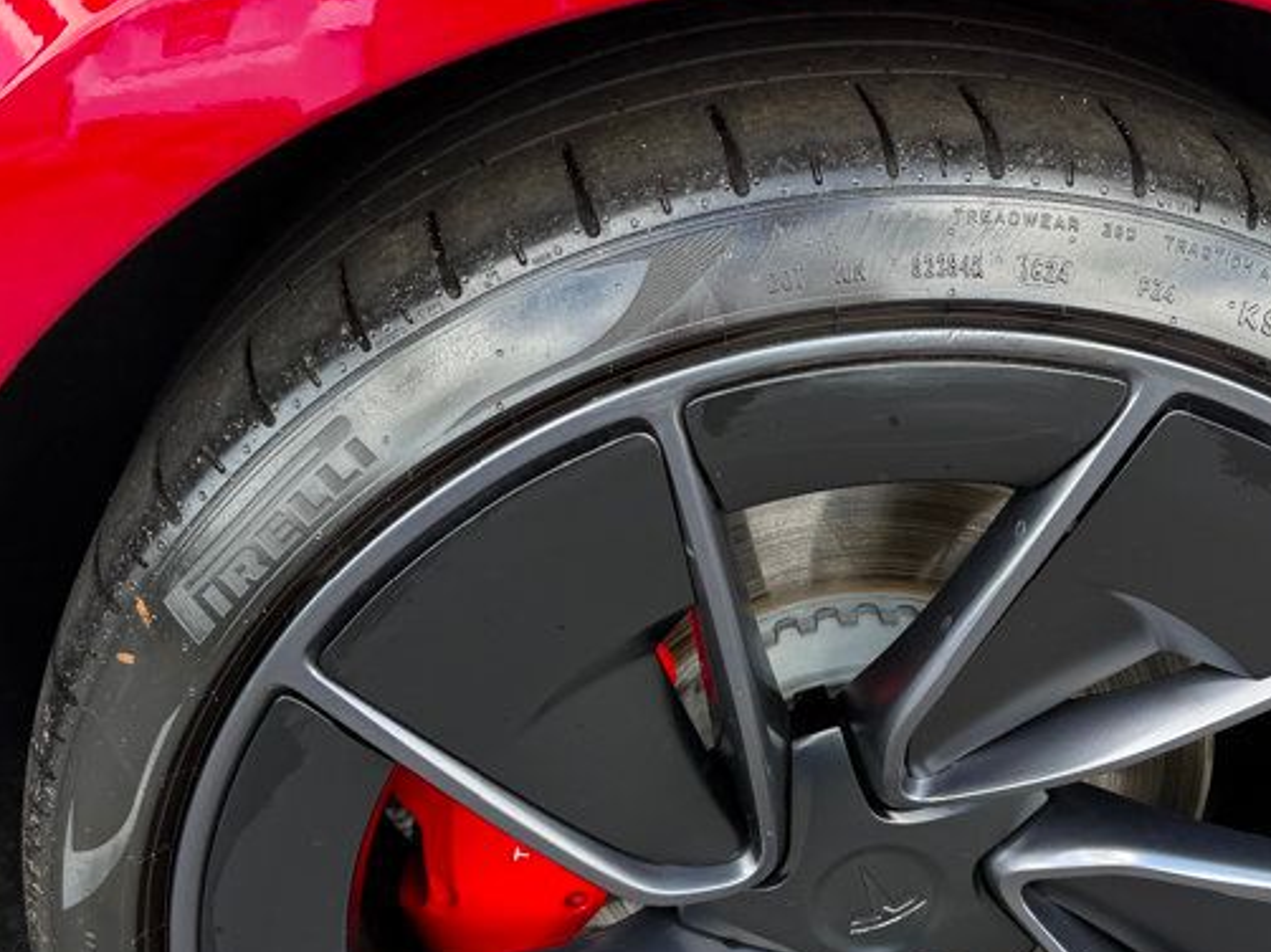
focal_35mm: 49
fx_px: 1798
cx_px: 848
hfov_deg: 38.5
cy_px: 623
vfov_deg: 29.5
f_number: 1.78
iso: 80
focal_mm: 6.76
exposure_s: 1/227
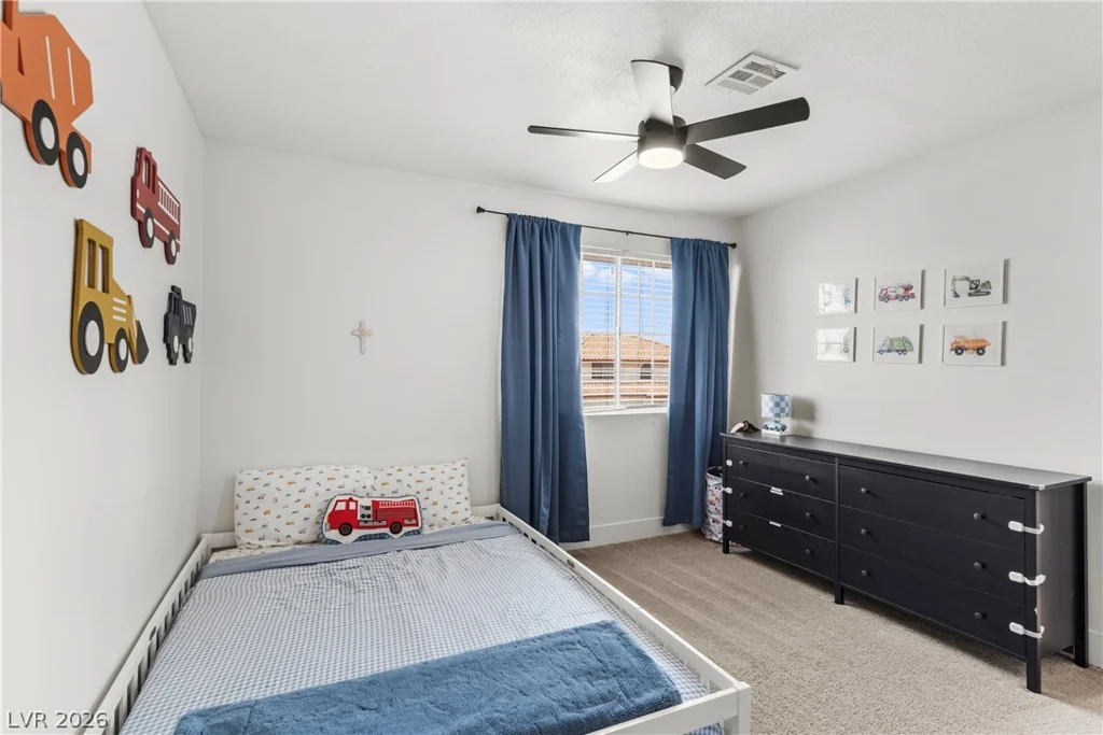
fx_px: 521
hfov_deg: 93.3
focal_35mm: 17
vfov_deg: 70.5
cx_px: 552
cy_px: 368
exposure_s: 1/30
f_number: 8
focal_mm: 17
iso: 400
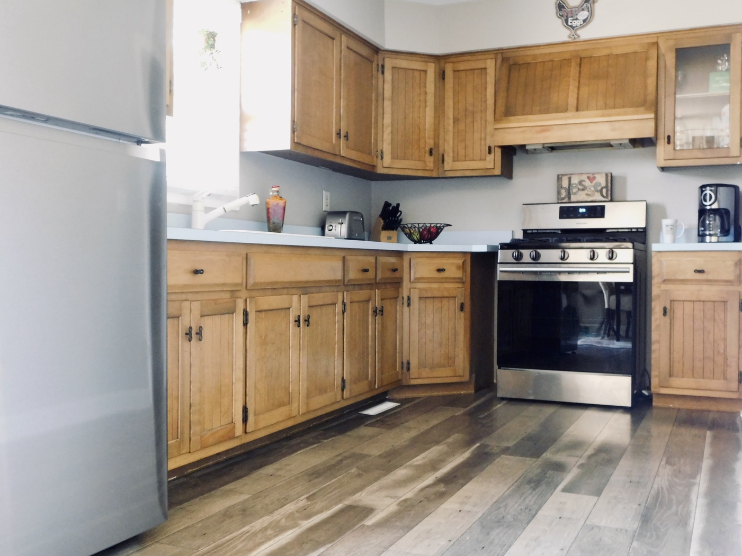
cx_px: 376
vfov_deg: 38.7
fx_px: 793
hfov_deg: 50.1
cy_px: 278
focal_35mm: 37
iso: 640
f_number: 3.5
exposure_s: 1/8
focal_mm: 6.3
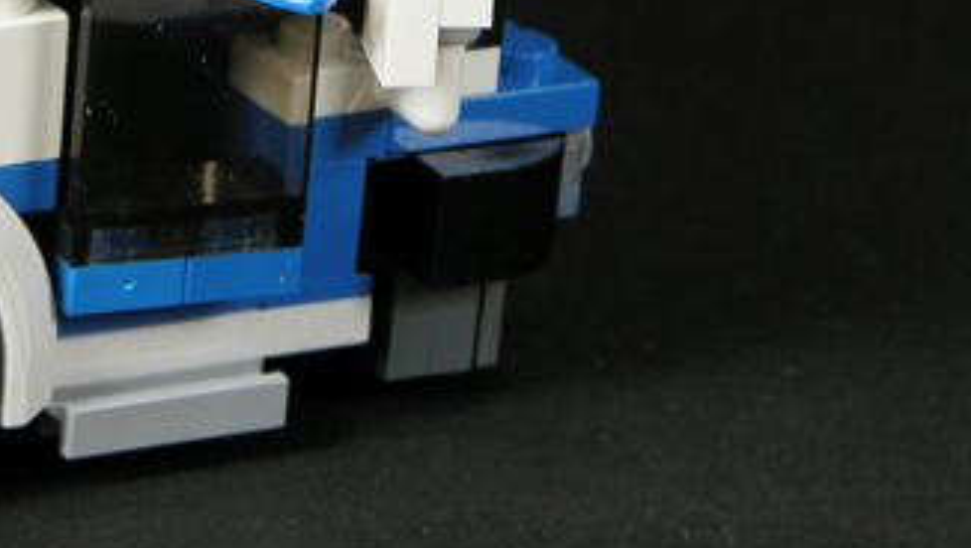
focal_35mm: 376
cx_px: 42
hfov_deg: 5.7
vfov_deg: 3.2
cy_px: -57
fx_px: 9689
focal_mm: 44.7
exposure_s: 1/8
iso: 100
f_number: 6.3
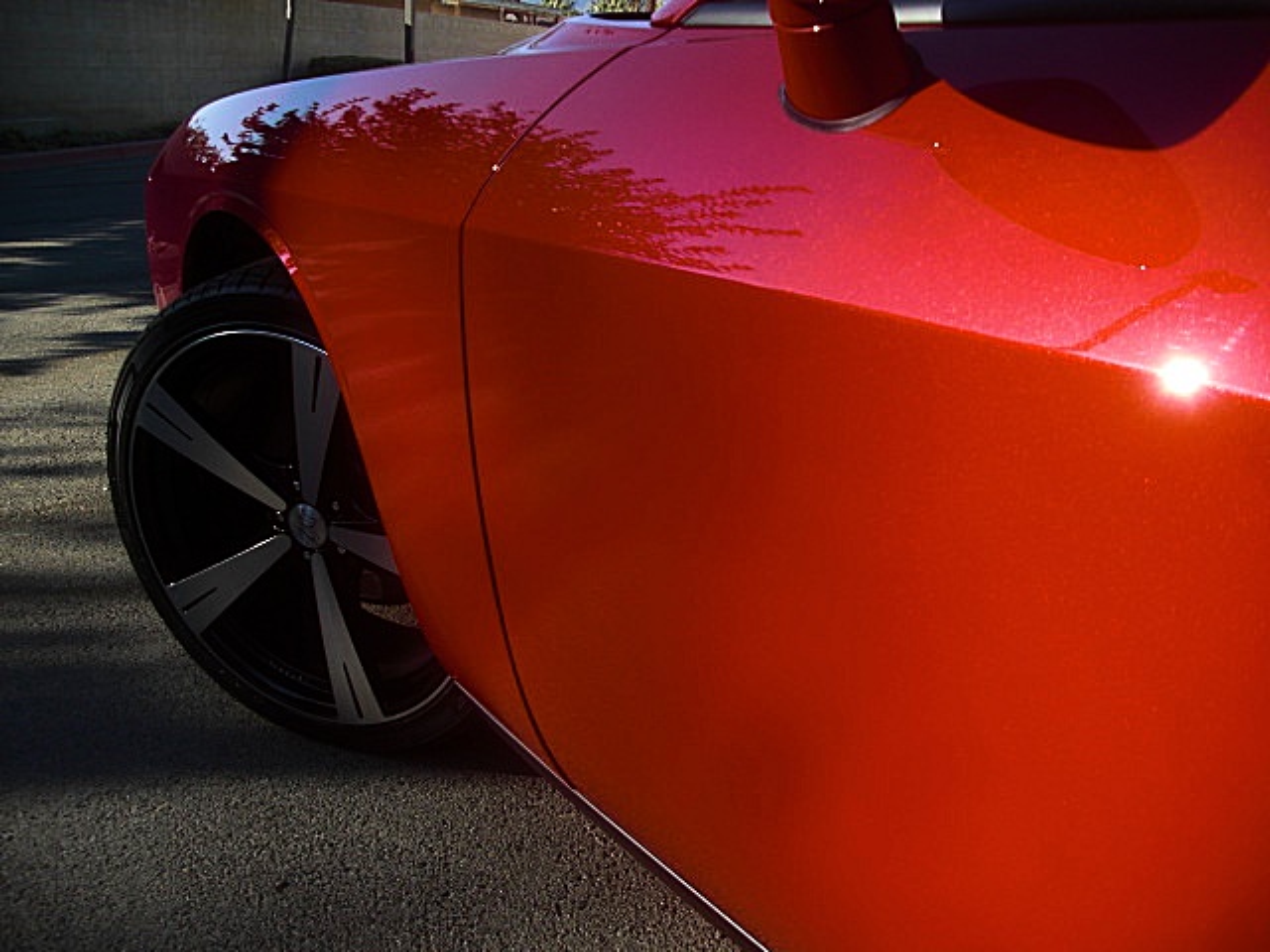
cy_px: 476
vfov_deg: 39.7
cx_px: 635
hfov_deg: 51.4
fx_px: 1321
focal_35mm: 36
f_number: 2.8
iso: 50
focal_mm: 6.3
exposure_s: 1/400
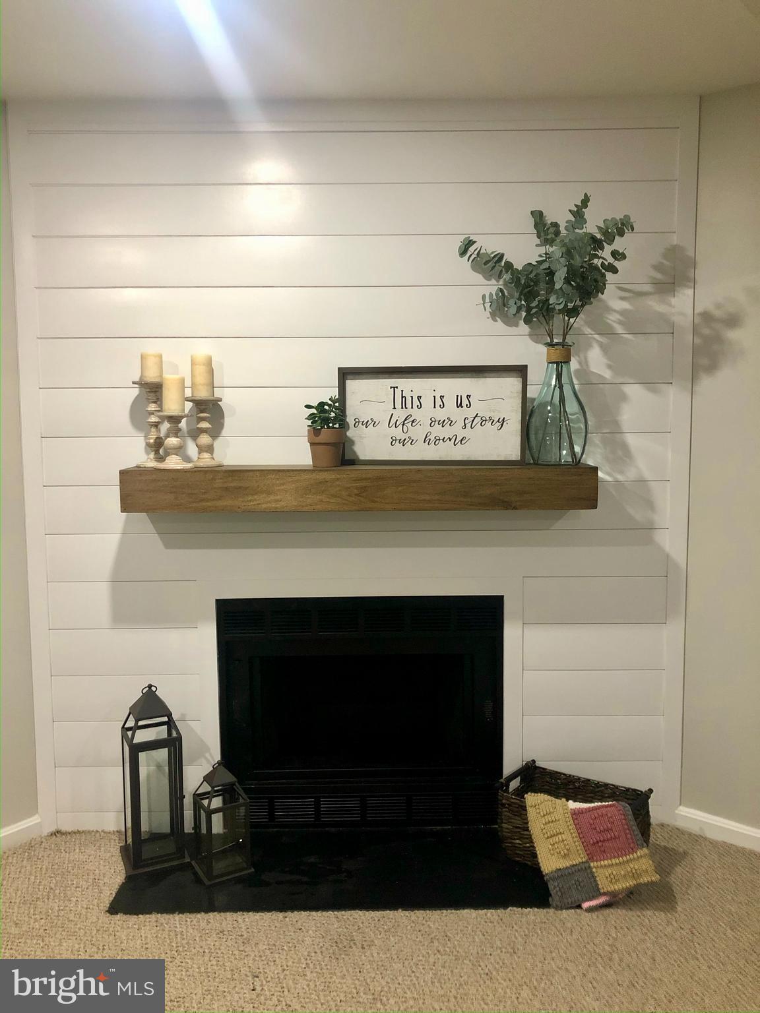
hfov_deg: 49.7
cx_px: 380
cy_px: 506
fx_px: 820
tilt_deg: -4.7
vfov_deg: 63.4
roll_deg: -0.1
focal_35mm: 28
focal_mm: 4
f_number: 1.8
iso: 80
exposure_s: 1/15
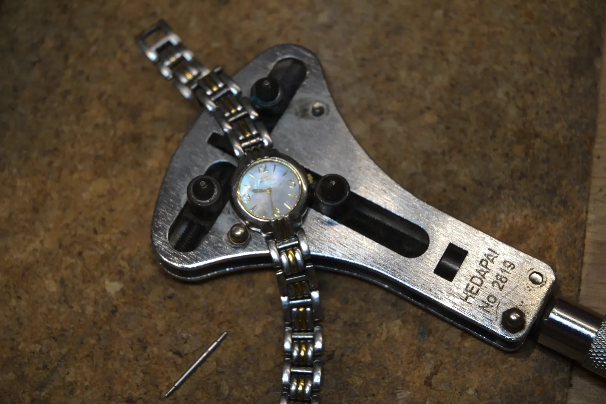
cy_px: 202
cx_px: 303
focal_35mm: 105
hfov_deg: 19.5
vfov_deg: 13.0
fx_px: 1767
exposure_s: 1/125
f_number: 4.5
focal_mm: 70
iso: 320
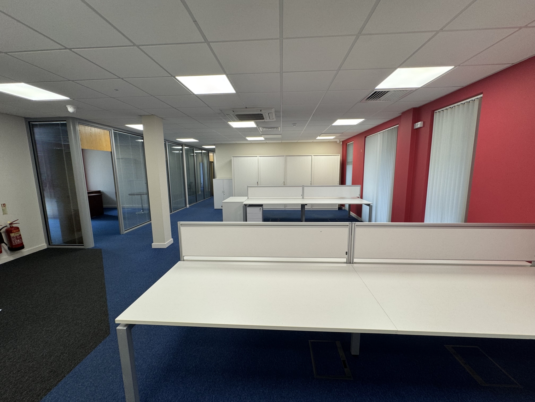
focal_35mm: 14
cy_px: 201
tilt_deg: -8.6
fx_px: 216
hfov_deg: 102.1
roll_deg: +0.5
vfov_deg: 85.7
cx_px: 268
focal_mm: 2.22
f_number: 2.2
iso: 100
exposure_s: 1/100
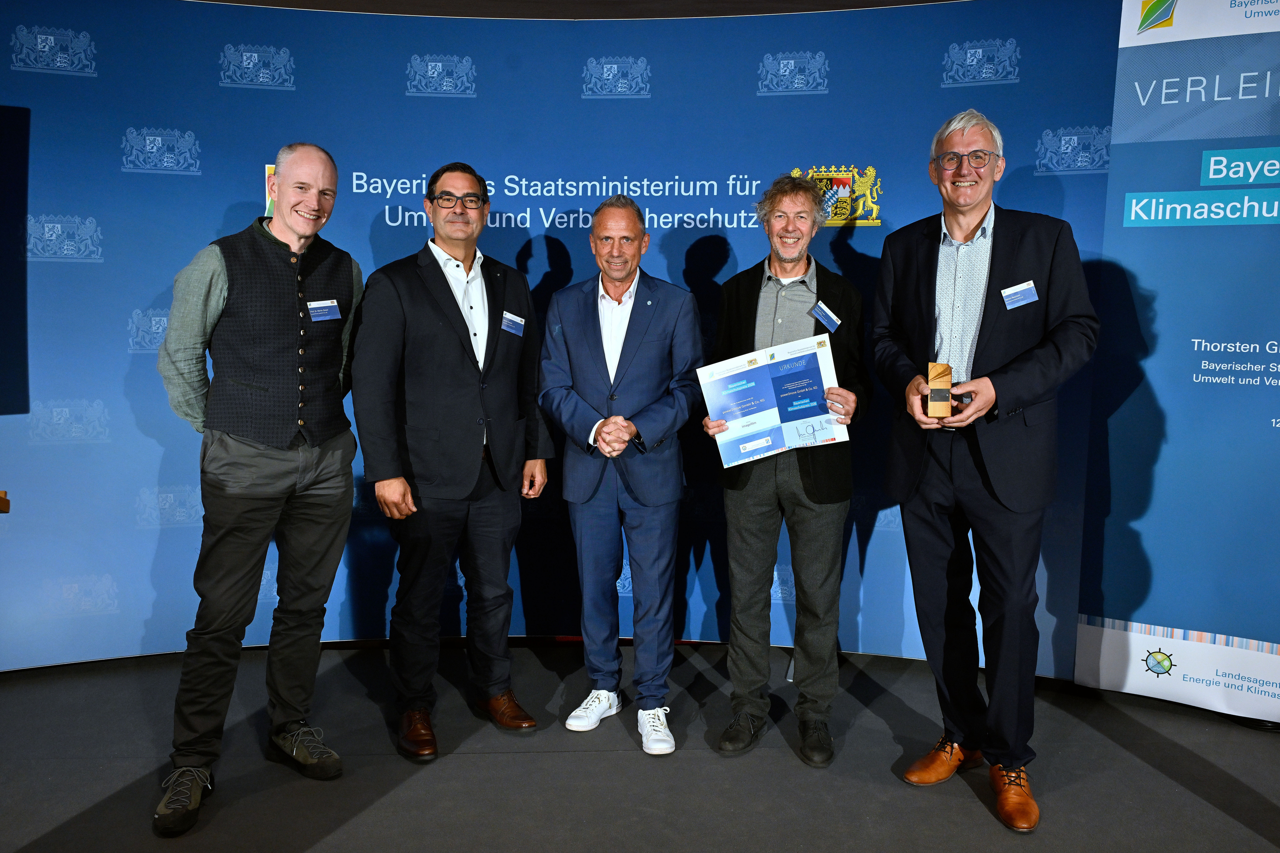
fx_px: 1031
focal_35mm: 29
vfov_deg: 45.0
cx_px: 640
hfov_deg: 63.7
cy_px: 426
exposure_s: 1/125
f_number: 5
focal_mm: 29
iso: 1250
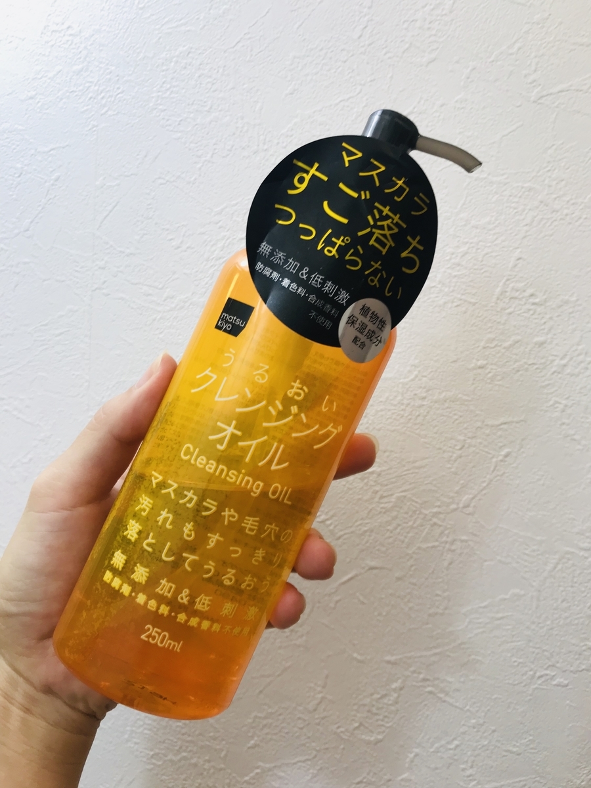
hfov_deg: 49.7
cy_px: 394
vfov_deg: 63.4
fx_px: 637
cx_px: 296
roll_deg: -3.9
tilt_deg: -4.8
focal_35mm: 28
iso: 25
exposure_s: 1/50
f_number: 1.8
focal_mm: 3.99
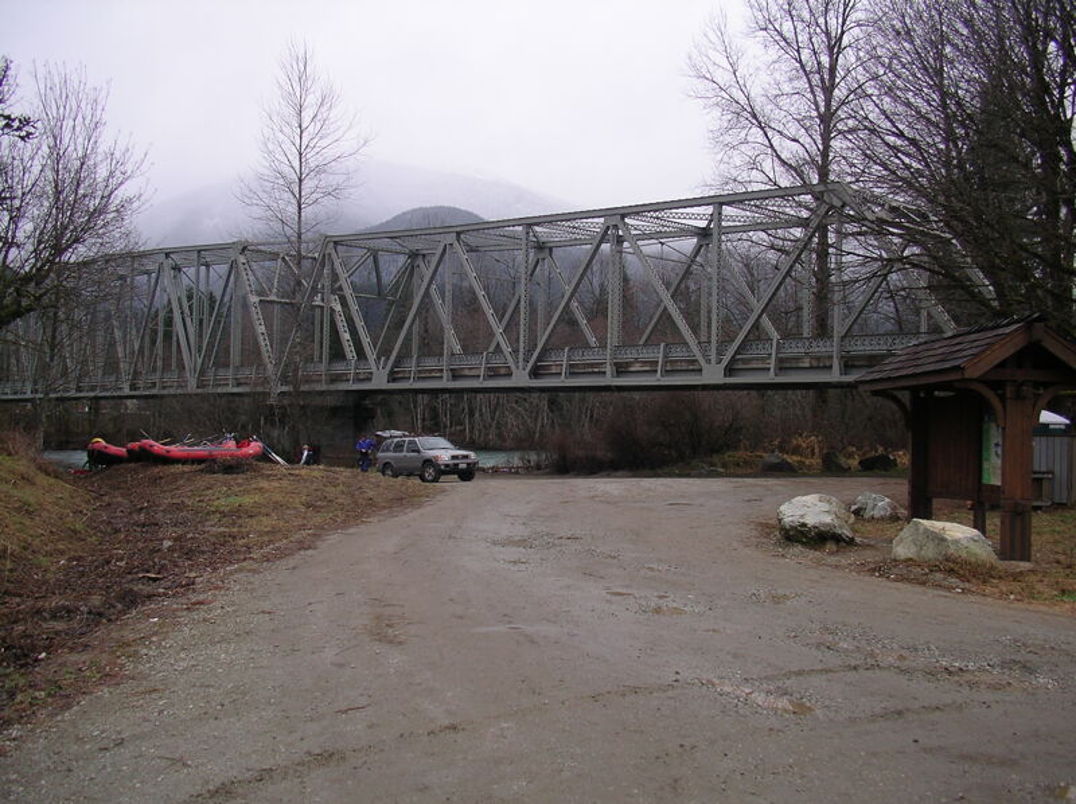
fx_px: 1149
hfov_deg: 50.2
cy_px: 402
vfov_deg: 38.6
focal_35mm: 37
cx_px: 538
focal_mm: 5.7
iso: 50
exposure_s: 1/160
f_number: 2.8
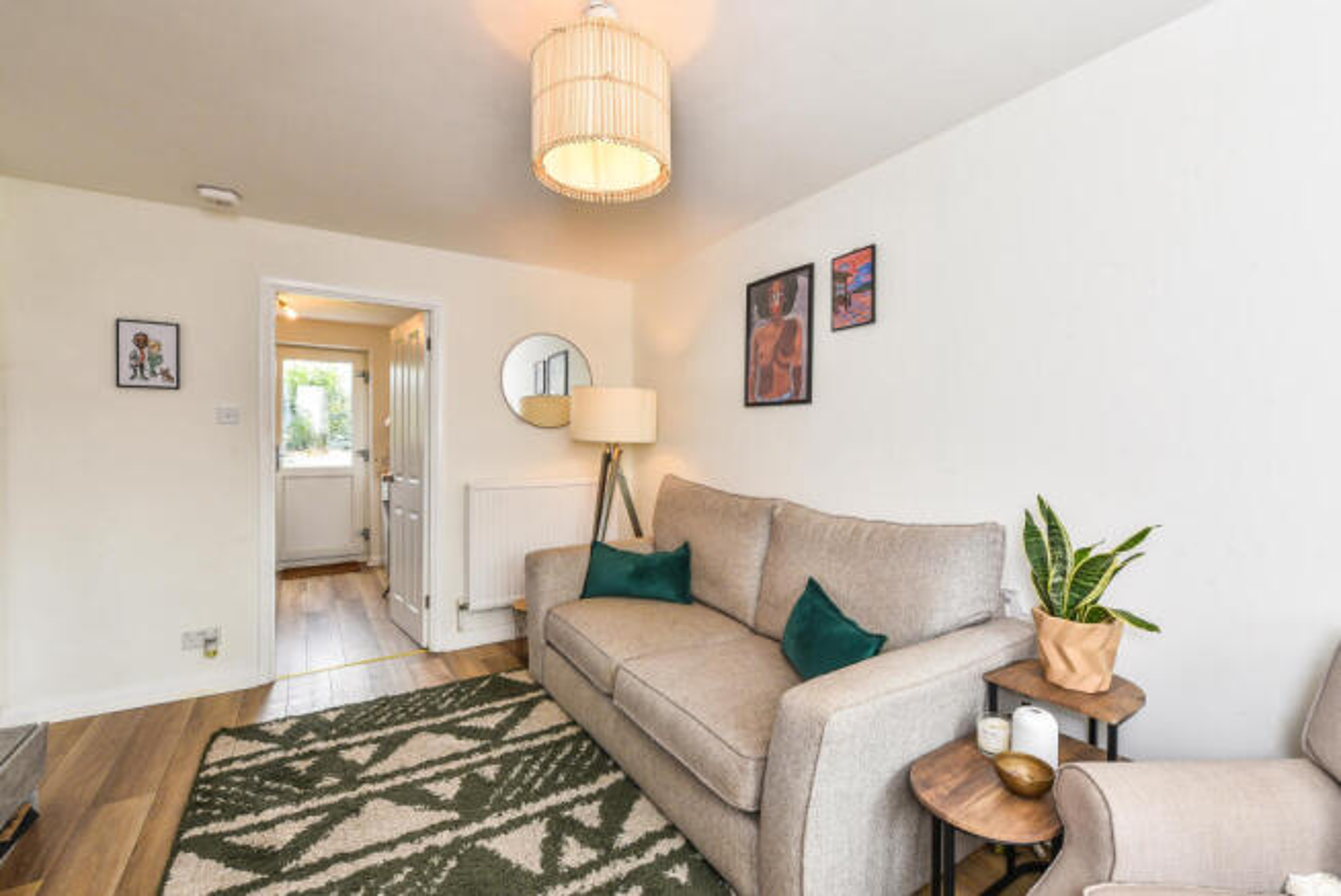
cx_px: 670
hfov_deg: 104.2
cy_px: 448
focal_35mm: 14
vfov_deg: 81.3
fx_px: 522
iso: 250
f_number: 9
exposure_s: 1/20
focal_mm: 14
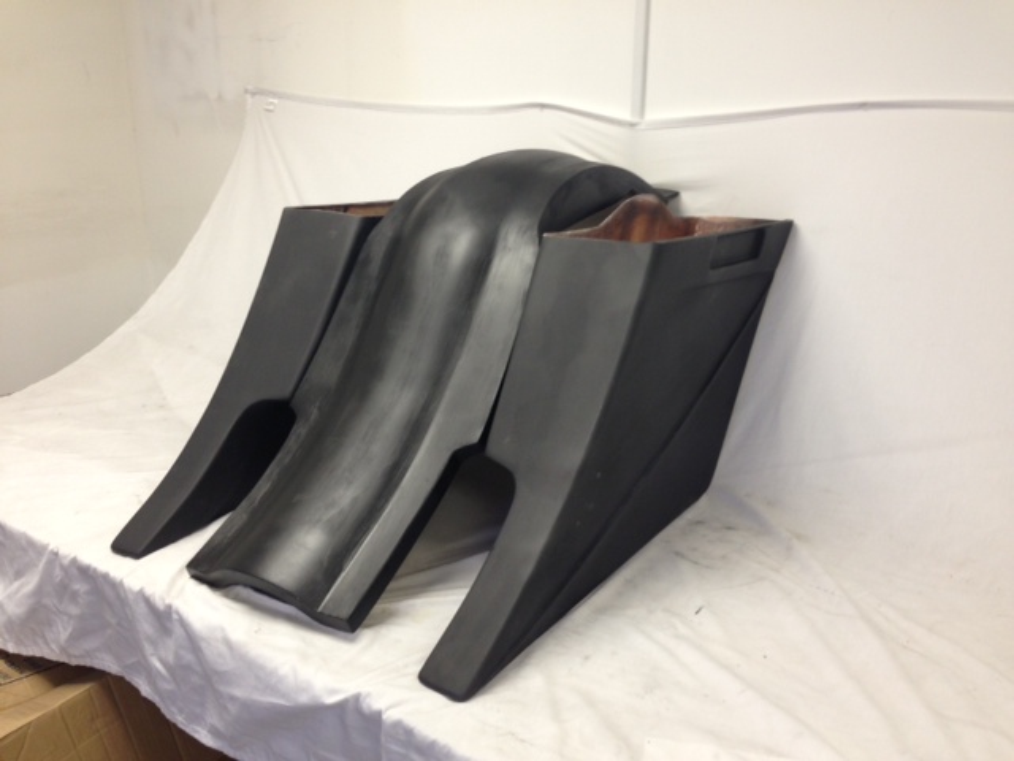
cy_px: 380
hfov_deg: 55.4
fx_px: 967
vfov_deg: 42.9
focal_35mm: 33
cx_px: 507
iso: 64
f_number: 2.4
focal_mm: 4.13
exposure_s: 1/20
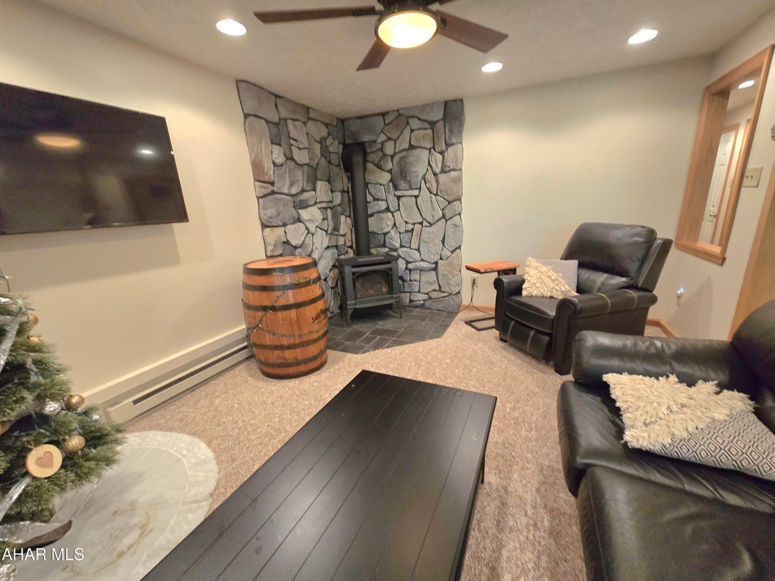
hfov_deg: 106.2
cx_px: 388
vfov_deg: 89.9
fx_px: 291
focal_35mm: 13
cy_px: 290
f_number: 2.2
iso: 500
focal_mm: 2.2
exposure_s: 1/60.2
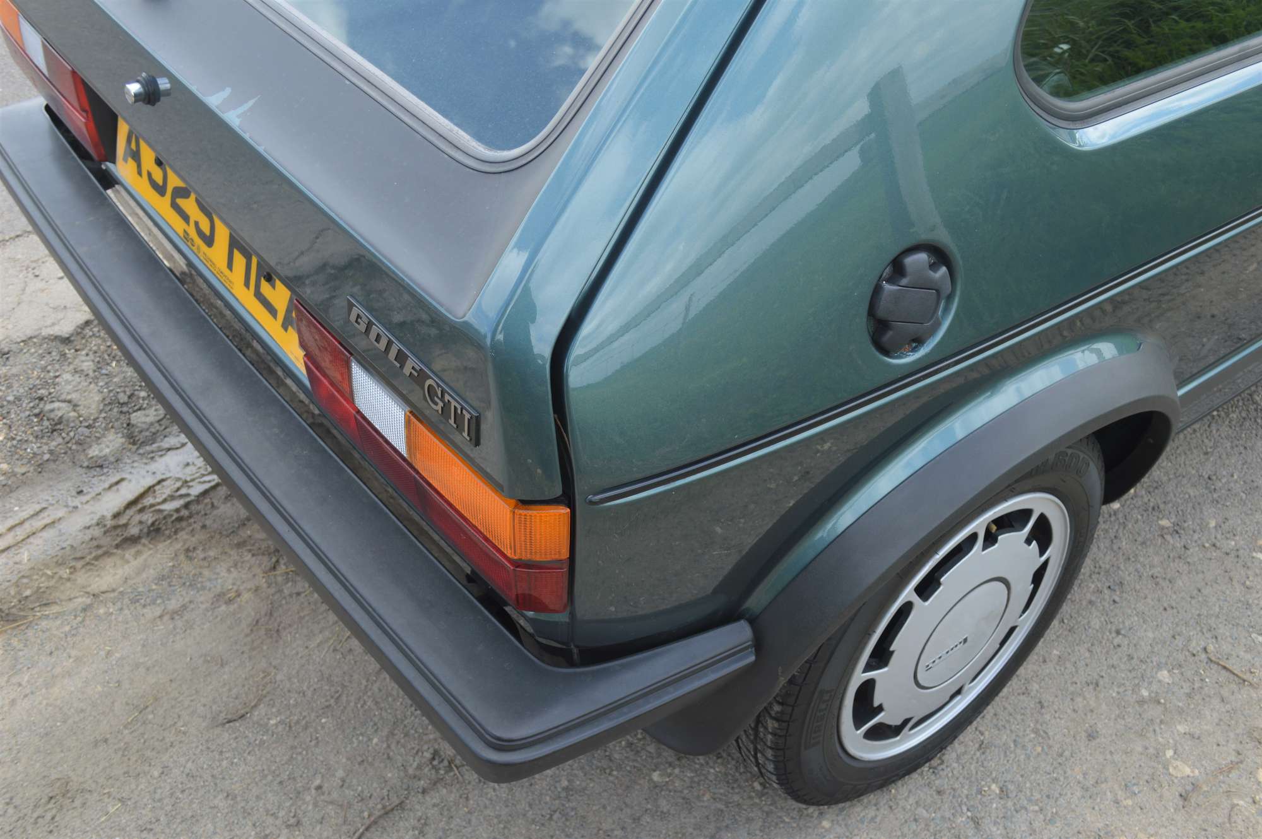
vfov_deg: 36.8
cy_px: 420
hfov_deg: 53.2
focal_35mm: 36
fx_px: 1261
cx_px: 631
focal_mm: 24
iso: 100
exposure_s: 1/100
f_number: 6.3
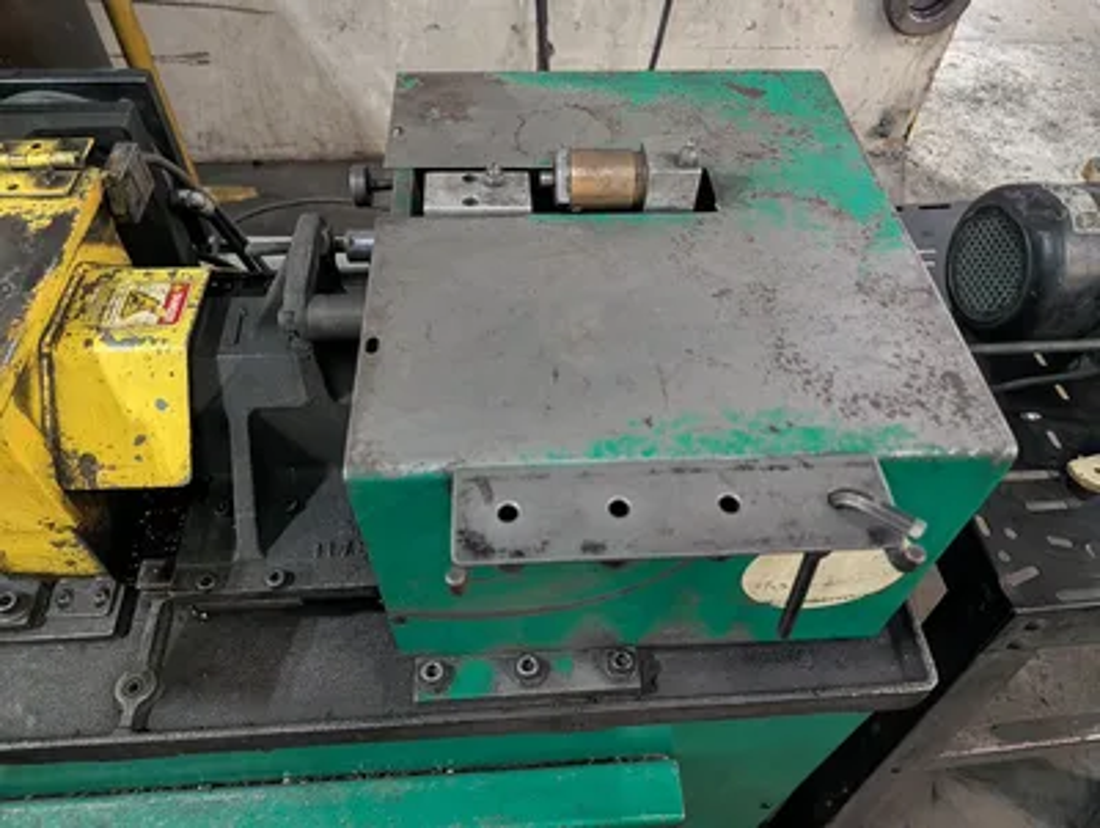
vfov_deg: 56.9
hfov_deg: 71.5
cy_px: 414
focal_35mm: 24
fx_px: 764
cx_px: 550
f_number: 1.68
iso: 1838
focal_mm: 6.9
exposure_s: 1/120
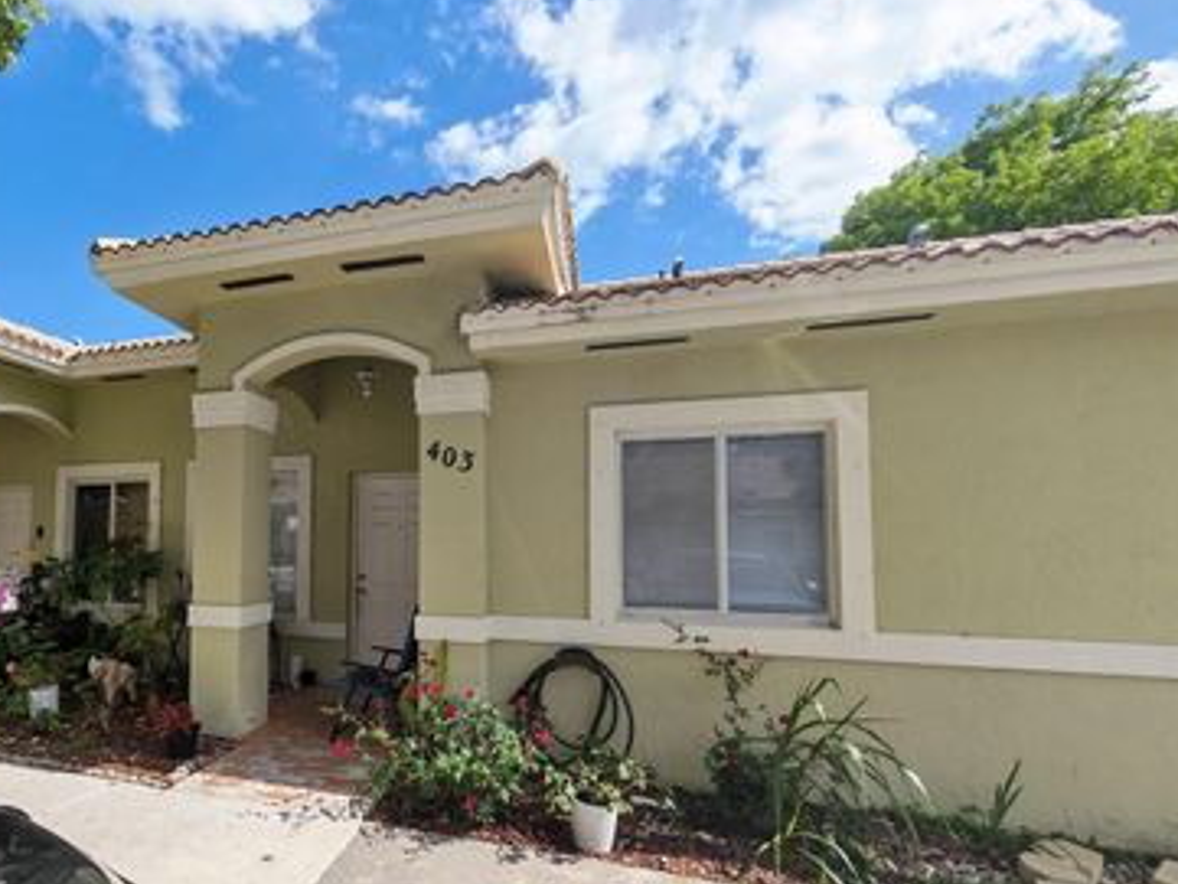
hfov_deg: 85.0
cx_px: 405
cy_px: 507
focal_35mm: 18
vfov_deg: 71.2
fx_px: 613
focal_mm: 1.82
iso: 50
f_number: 2
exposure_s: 1/1400
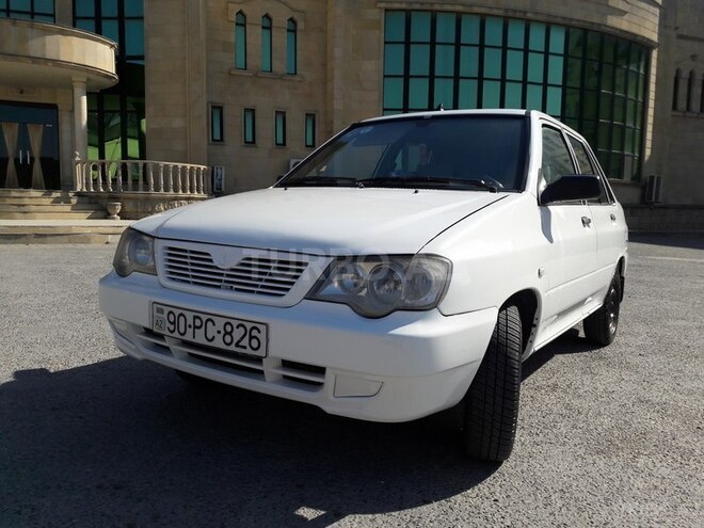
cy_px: 264
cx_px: 352
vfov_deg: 49.7
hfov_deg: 63.4
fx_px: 569
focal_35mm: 28
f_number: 1.9
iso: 40
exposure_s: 1/1869
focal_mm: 3.7
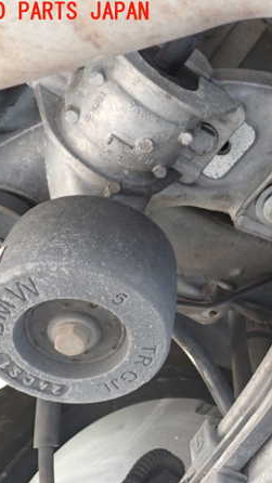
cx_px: 277
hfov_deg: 25.6
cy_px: 243
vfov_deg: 46.4
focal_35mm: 44
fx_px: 564
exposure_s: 1/30
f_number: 2.3
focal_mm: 5.4
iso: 320
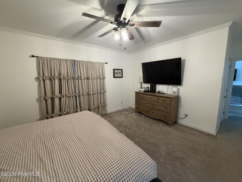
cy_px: 91
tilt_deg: -7.8
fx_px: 98
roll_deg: +0.7
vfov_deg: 85.7
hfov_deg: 102.1
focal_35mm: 14
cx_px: 121
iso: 800
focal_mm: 2.22
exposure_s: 1/60
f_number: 2.2
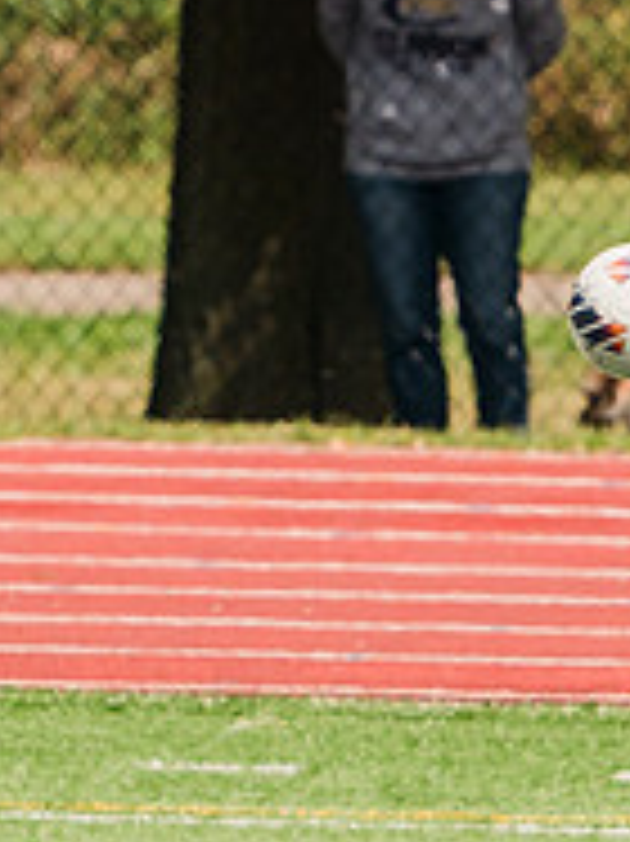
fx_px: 46742
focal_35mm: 1924
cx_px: 565
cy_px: 309
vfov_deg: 1.0
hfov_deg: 0.8
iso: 320
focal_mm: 437
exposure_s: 1/1600
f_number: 6.3
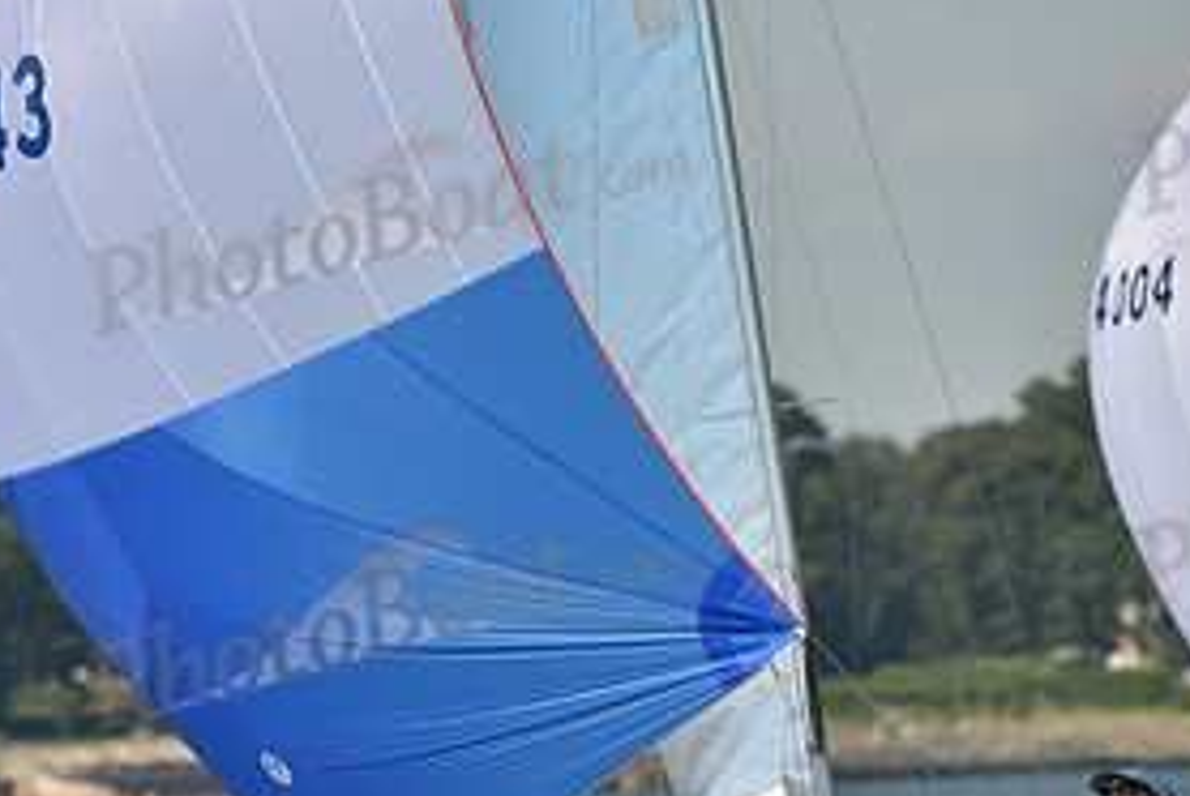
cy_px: 781
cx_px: 916
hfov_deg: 2.7
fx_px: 24850
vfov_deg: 1.8
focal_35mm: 751
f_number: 7.1
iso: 250
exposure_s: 1/1250
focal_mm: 360
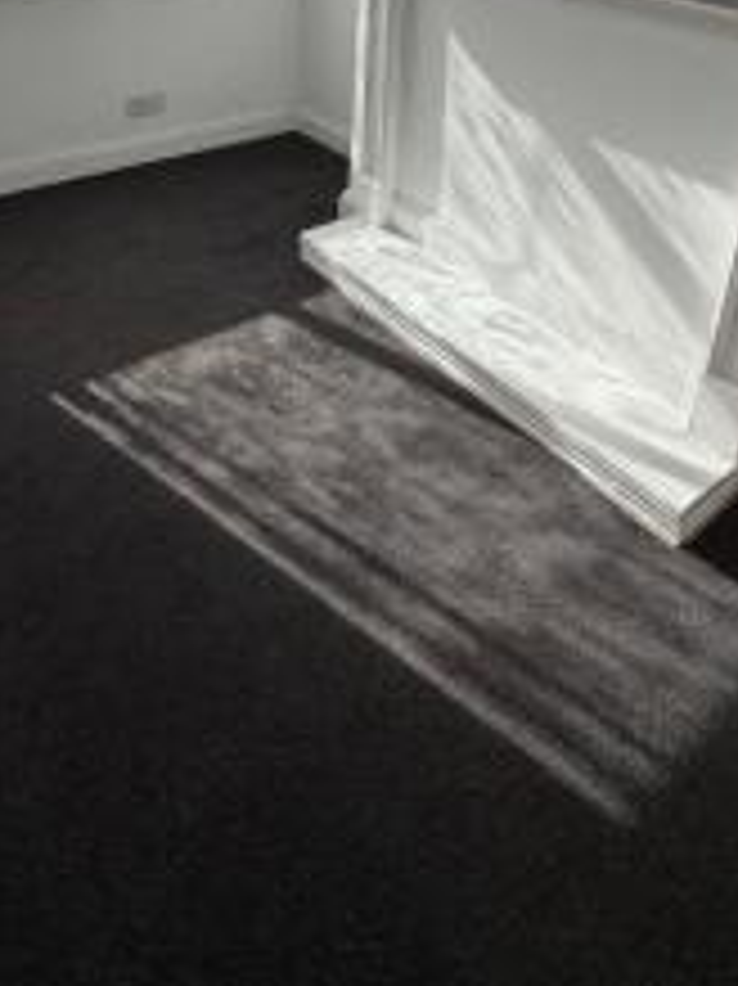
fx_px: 797
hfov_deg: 49.7
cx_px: 364
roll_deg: -3.4
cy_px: 128
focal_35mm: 28
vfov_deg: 56.2
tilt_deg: -20.4
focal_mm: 2.22
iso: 40
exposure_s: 1/607
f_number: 2.2
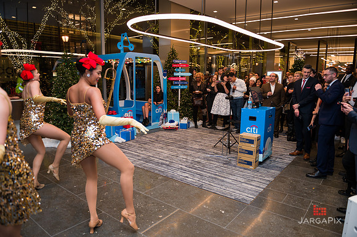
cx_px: 178
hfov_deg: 73.8
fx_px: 238
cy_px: 118
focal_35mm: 24
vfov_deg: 53.1
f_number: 3.2
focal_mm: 24
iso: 400
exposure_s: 1/200
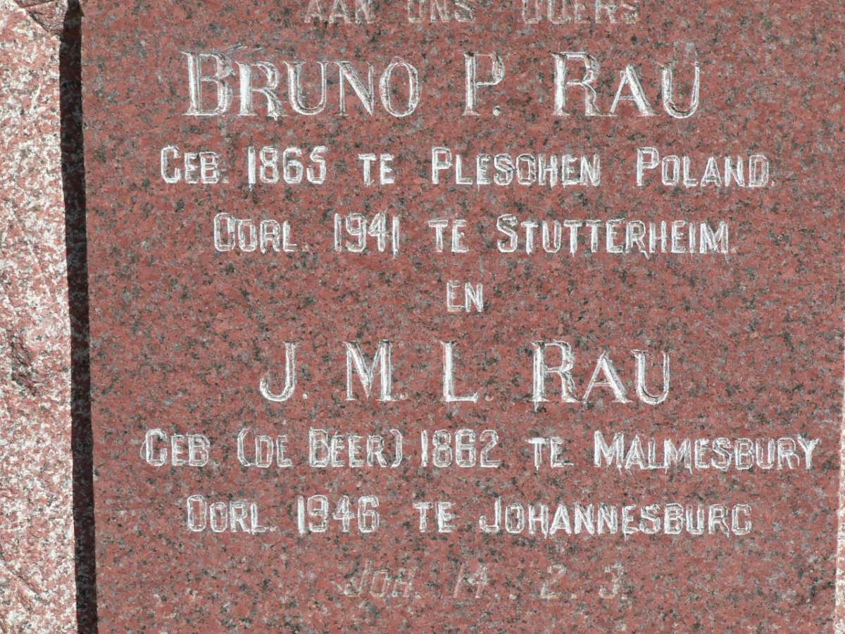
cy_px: 317
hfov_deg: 15.5
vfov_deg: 11.7
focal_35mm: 127
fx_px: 3100
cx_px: 422
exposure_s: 1/500
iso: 100
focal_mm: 21.2
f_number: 5.6
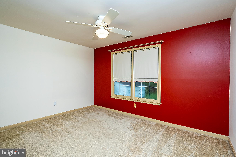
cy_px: 78
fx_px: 111
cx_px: 118
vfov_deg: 70.4
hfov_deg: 93.3
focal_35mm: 17
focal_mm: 17
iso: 400
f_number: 9
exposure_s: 1/125
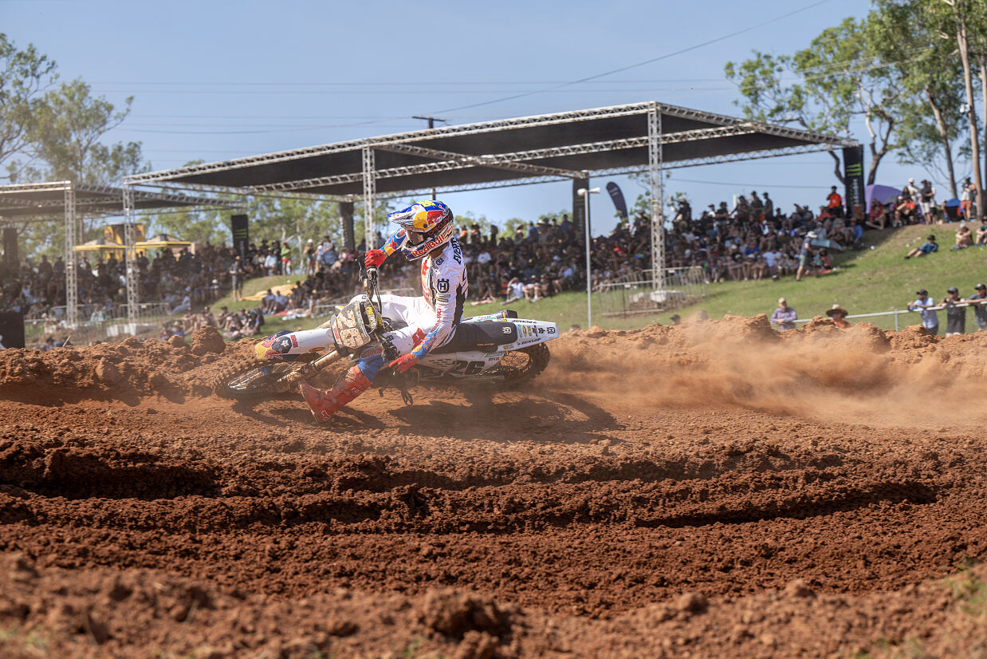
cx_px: 494
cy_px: 330
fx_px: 2468
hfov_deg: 22.6
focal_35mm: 90
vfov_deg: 15.2
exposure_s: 1/1600
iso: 200
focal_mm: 90
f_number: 5
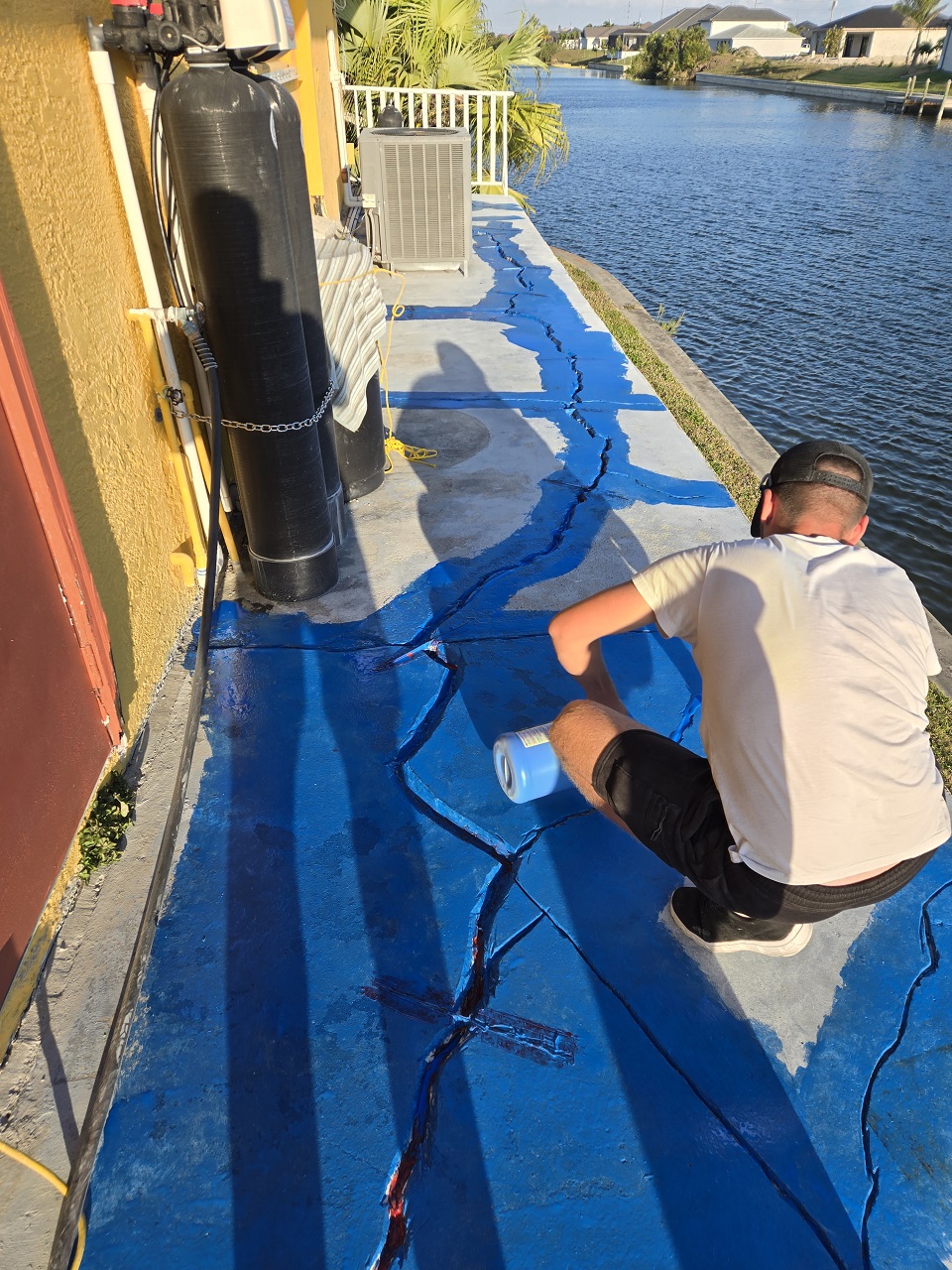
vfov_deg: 73.9
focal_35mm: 23
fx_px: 843
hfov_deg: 58.9
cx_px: 476
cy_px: 635
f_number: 1.8
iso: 25
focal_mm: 5.4
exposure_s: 1/1145
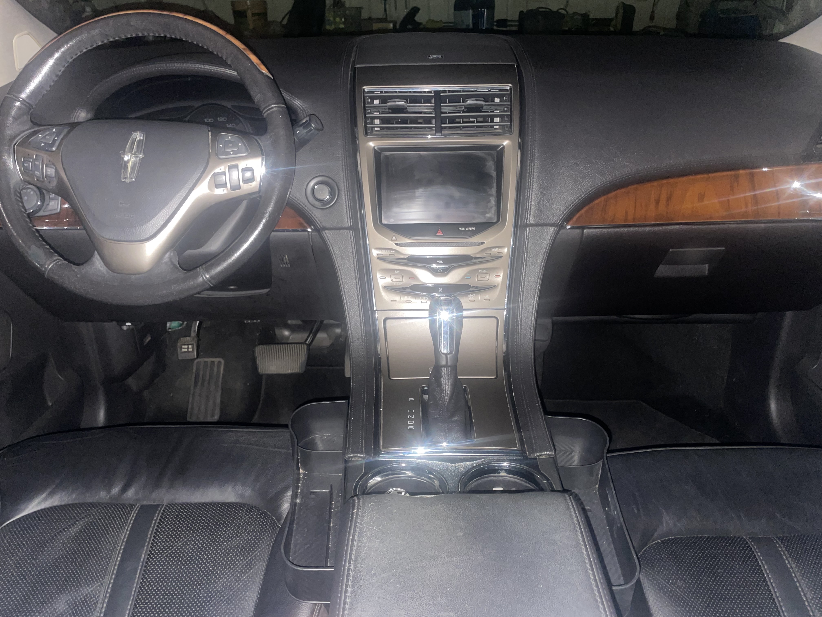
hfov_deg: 67.3
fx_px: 617
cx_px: 411
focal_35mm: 26
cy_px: 308
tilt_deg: -26.2
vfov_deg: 53.1
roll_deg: +2.0
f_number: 1.6
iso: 100
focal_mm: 4.2
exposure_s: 1/4
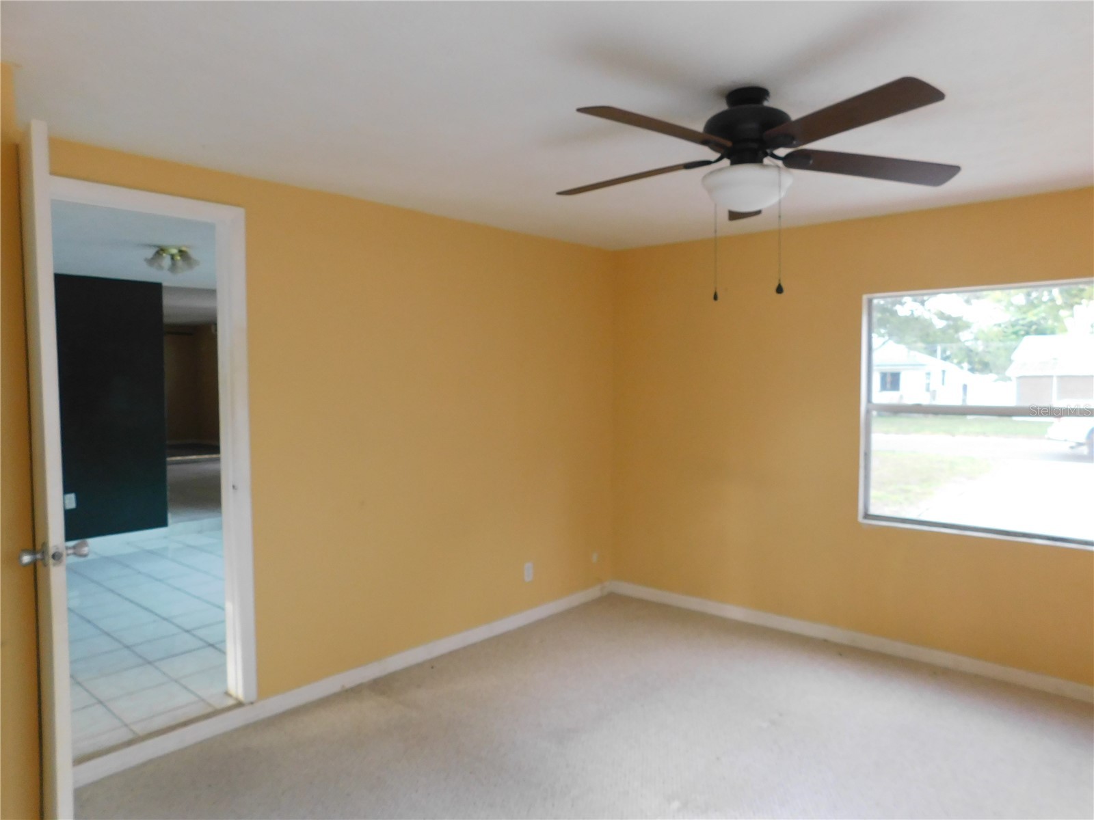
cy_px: 410
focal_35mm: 23
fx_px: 727
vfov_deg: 58.9
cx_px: 547
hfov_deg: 73.9
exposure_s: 1/30
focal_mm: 4
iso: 250
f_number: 3
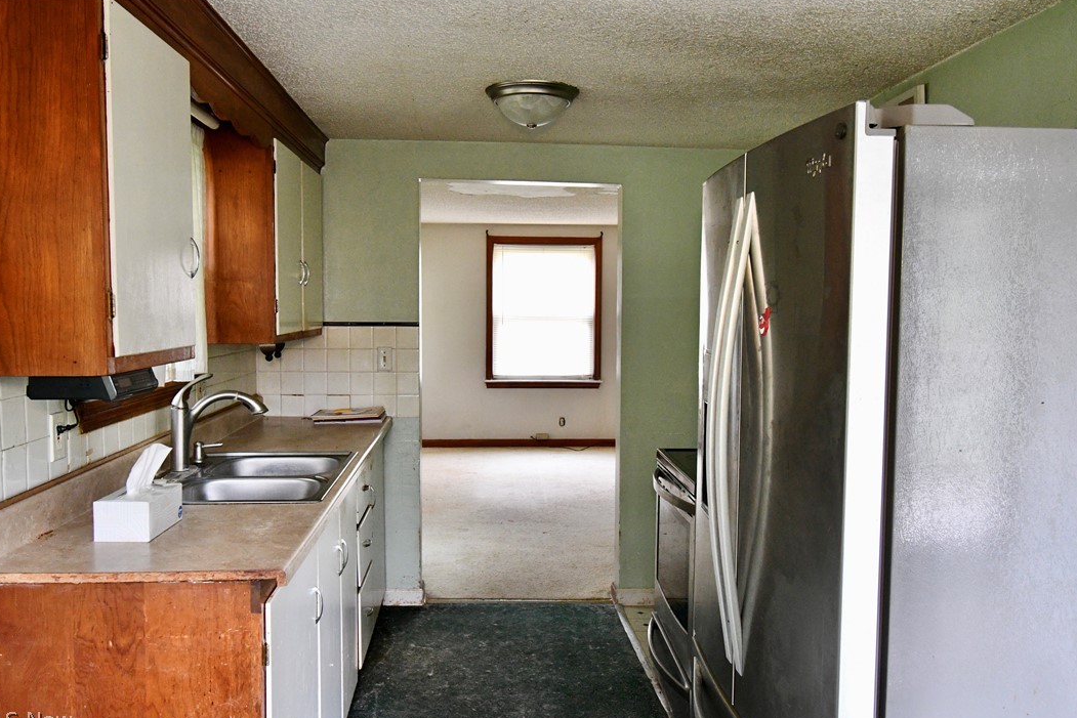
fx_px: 927
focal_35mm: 31
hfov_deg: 60.3
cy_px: 366
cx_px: 526
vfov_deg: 42.3
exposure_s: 1/30
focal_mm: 20
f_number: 5.6
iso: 2800
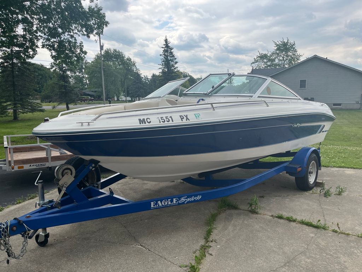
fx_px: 272
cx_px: 181
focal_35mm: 26
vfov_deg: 53.1
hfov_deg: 67.3
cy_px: 136
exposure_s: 1/1923
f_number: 1.6
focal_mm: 5.1
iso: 50
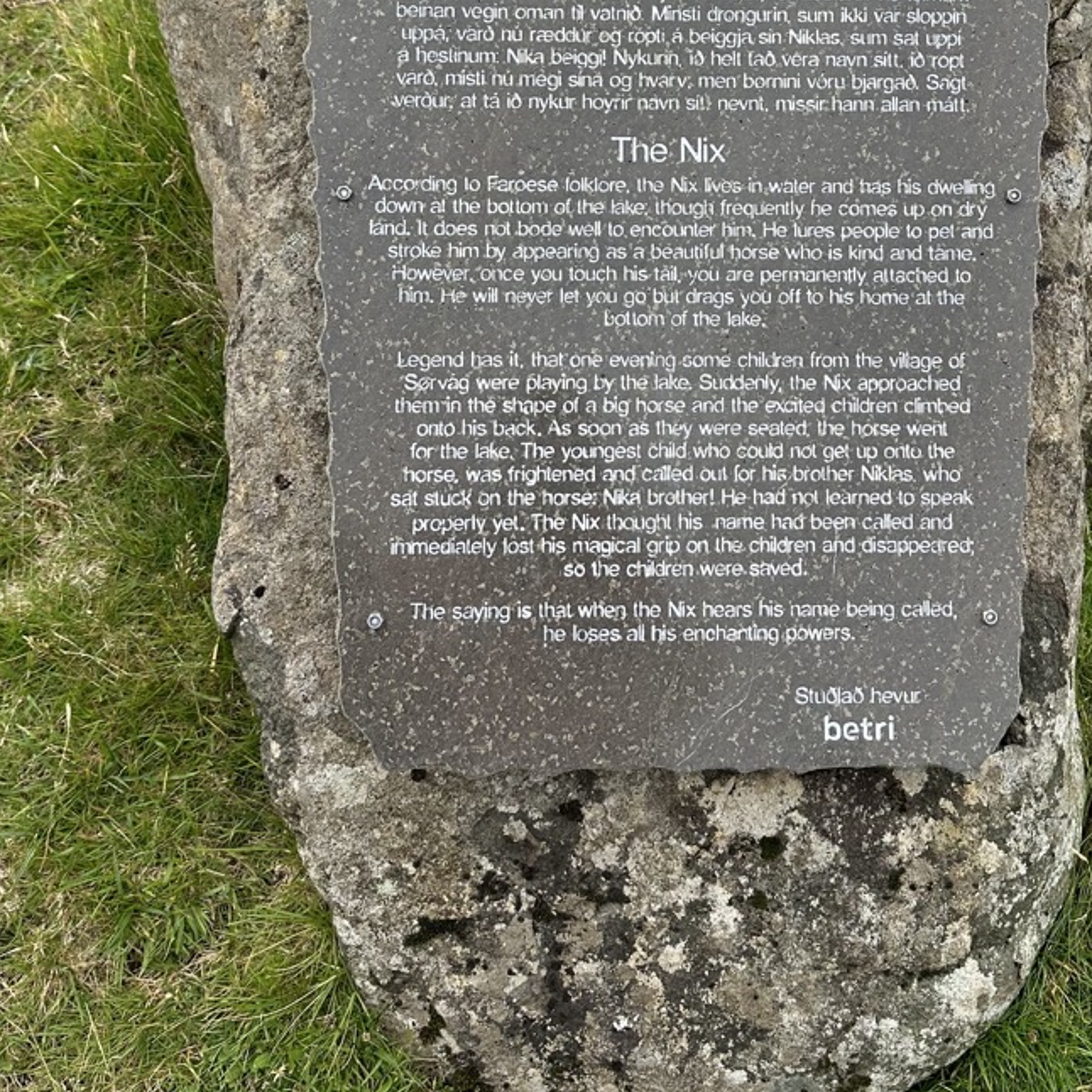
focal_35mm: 42
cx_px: 663
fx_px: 1499
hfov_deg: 39.8
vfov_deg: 38.9
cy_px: 264
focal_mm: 6.86
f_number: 1.78
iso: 80
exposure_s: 1/1453
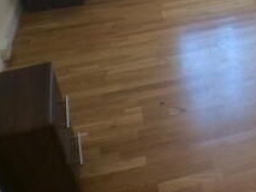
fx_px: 607
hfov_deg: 22.4
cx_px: 287
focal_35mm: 82
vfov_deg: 17.2
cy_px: -34
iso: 100
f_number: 2.2
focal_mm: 4.12
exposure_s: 1/30
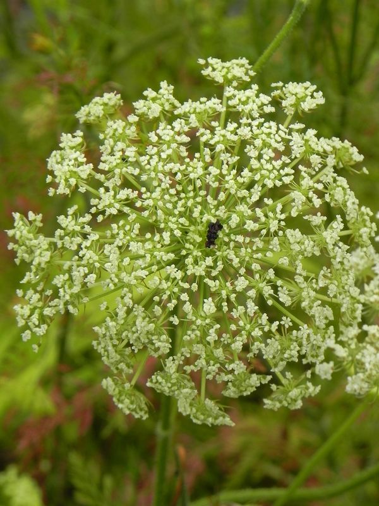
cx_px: 190
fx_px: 2365
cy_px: 253
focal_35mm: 162
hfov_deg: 9.2
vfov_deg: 12.2
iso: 160
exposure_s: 1/100
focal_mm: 28.8
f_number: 5
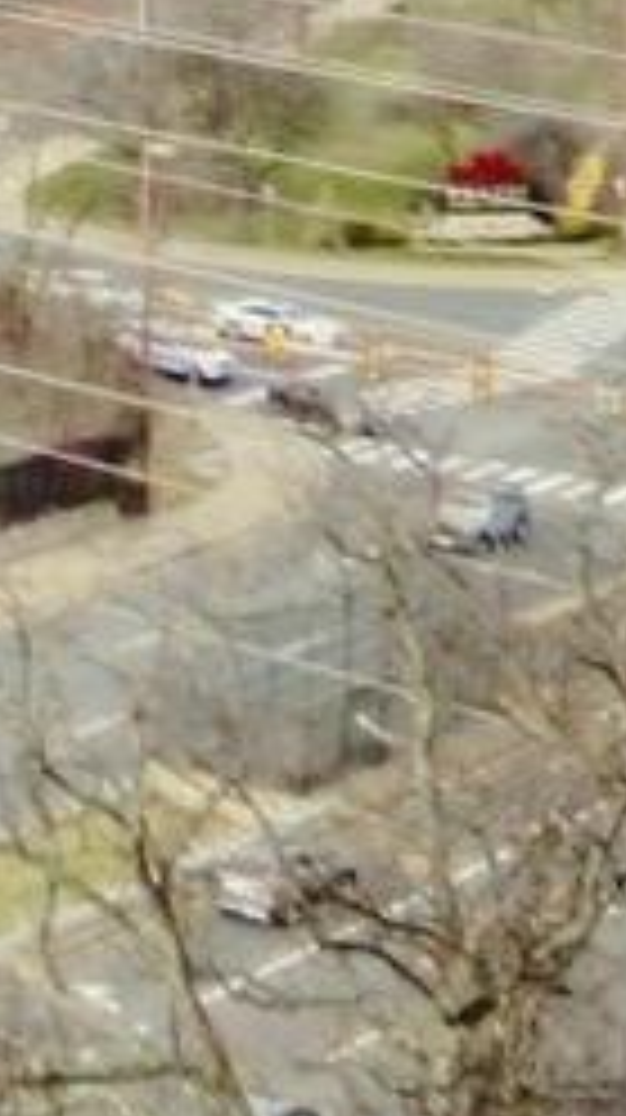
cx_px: -1229
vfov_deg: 14.0
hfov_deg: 7.4
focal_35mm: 144
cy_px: -558
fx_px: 4261
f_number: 3.4
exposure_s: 1/2000
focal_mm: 5.78
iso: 400
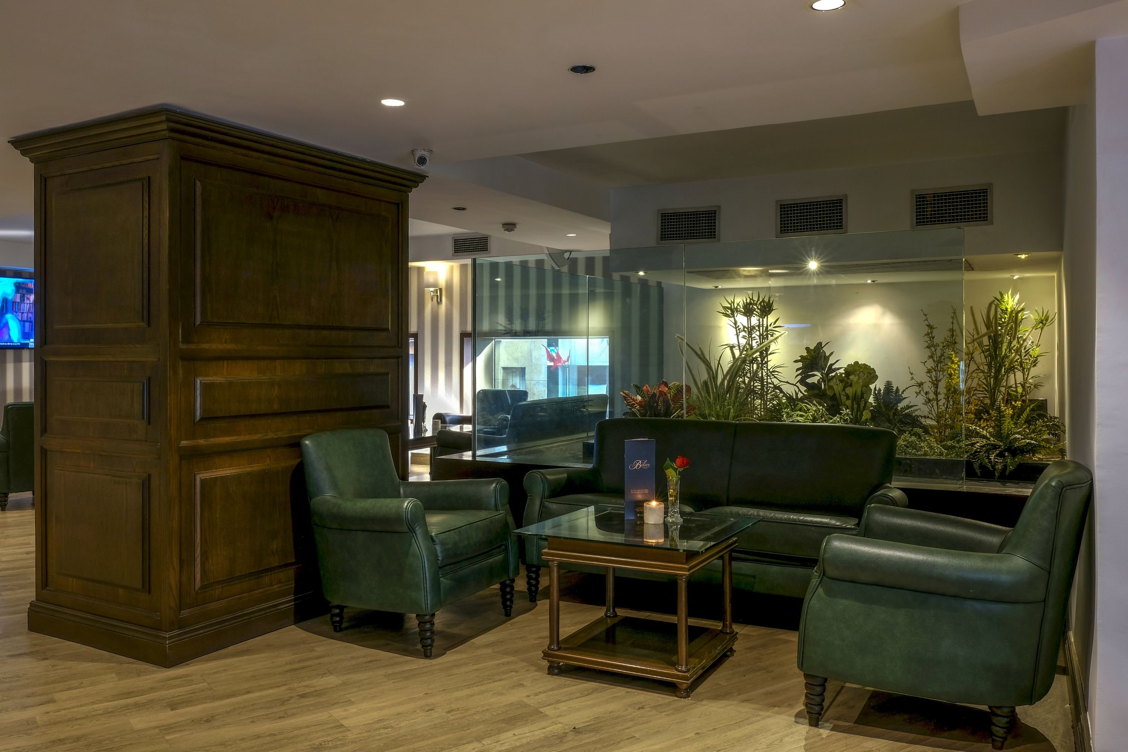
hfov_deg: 63.7
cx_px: 564
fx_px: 909
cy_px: 376
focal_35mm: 29
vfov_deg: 45.0
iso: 200
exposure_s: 2.6
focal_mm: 19.4
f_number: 14
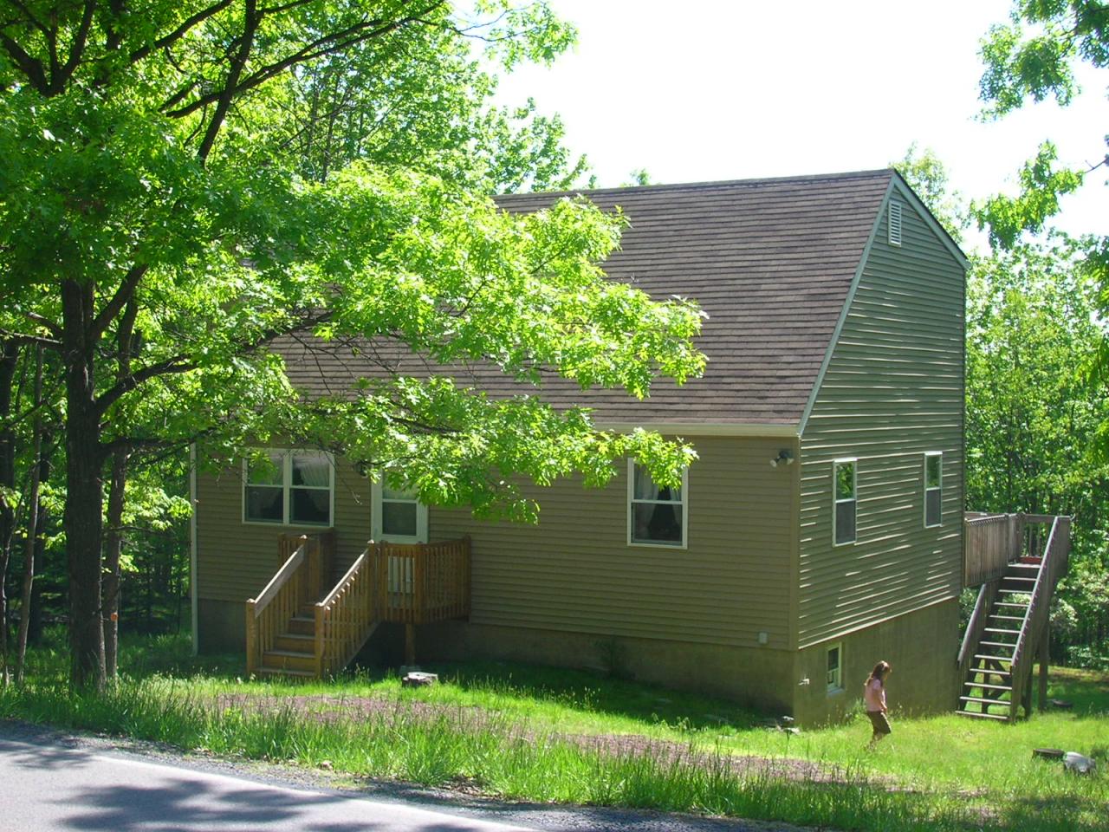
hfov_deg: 38.2
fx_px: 1602
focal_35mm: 50
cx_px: 554
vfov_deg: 29.1
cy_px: 416
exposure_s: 1/103
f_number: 5.6
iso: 50
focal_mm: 8.4
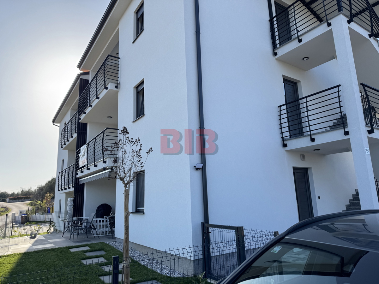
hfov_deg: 71.6
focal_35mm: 24
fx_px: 263
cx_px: 190
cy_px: 142
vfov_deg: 56.8
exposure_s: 1/1980
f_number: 1.78
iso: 80
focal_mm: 6.76
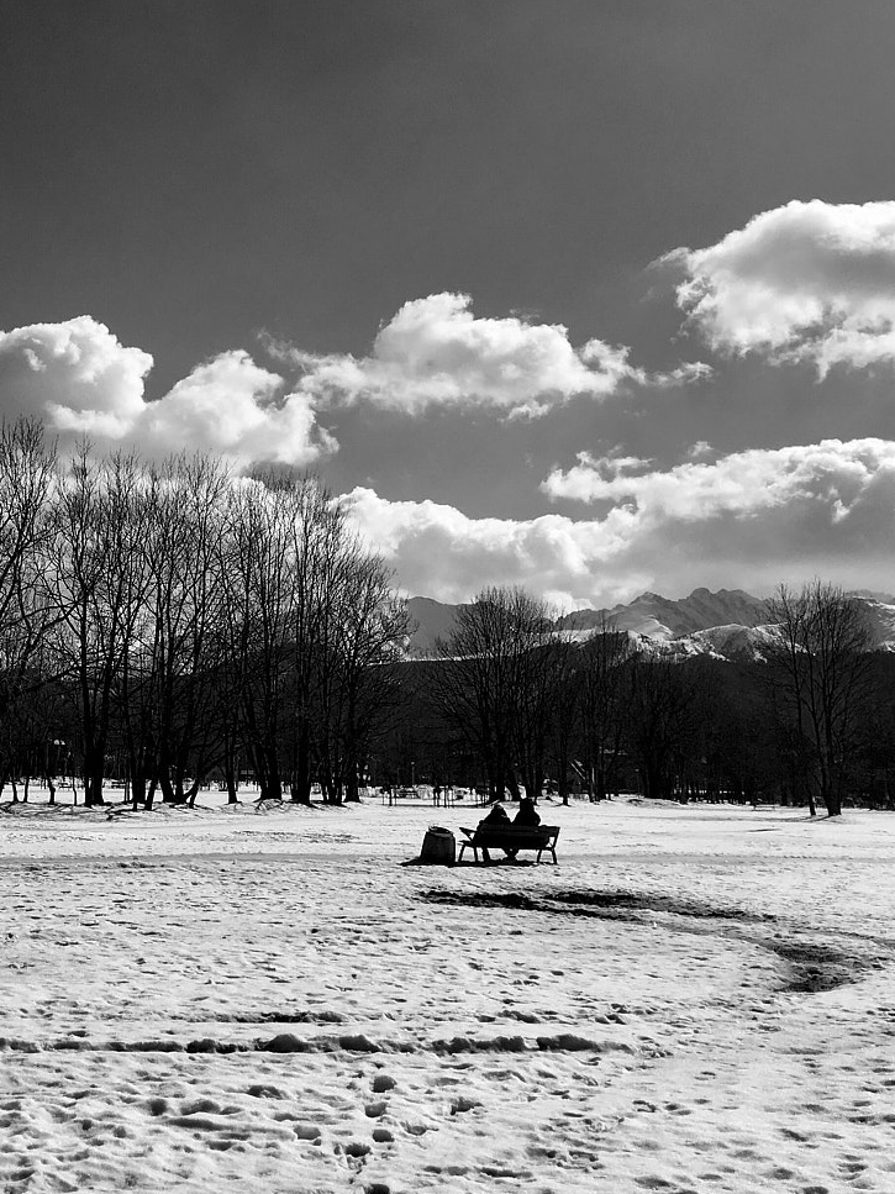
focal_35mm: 48
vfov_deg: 39.5
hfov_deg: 29.1
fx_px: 1655
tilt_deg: +11.8
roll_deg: -2.8
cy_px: 469
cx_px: 102
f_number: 2.2
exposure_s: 1/4808
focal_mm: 4.15
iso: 25
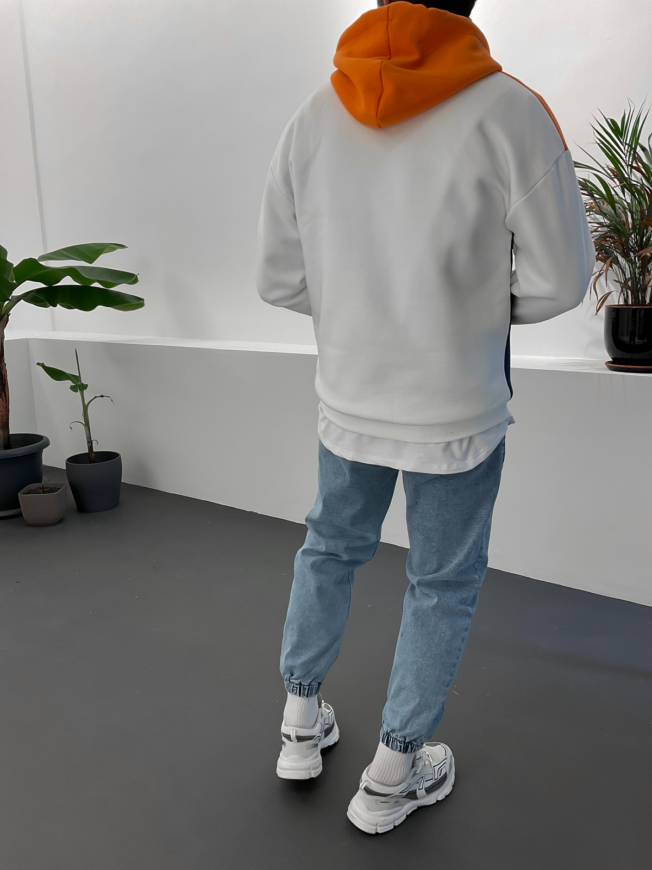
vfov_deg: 61.7
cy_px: 435
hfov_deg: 48.2
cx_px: 326
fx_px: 728
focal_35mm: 29
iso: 50
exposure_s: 1/100
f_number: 1.8
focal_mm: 3
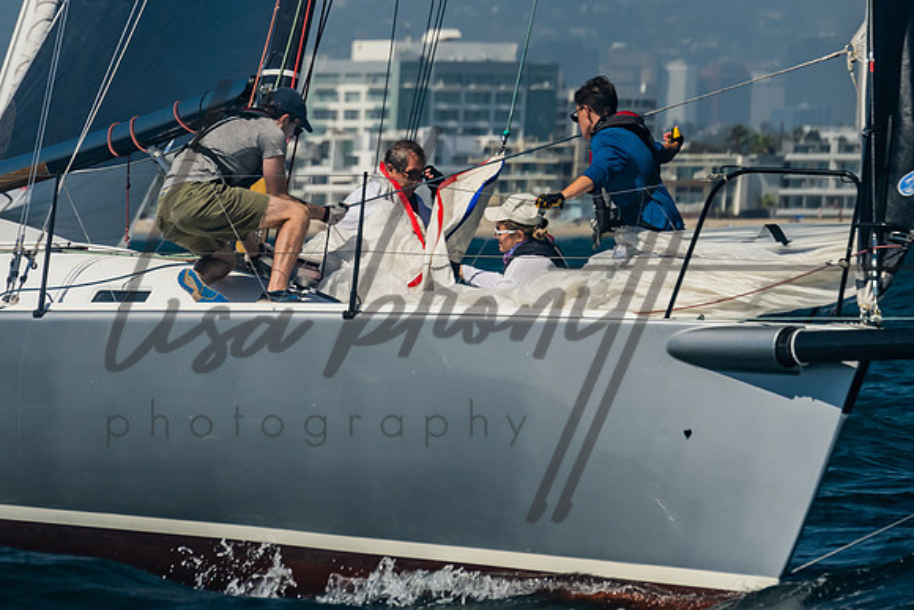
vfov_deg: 3.0
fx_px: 11597
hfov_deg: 4.5
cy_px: 64
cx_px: 556
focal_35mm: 457
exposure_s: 1/1000
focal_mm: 195
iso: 160
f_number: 6.3
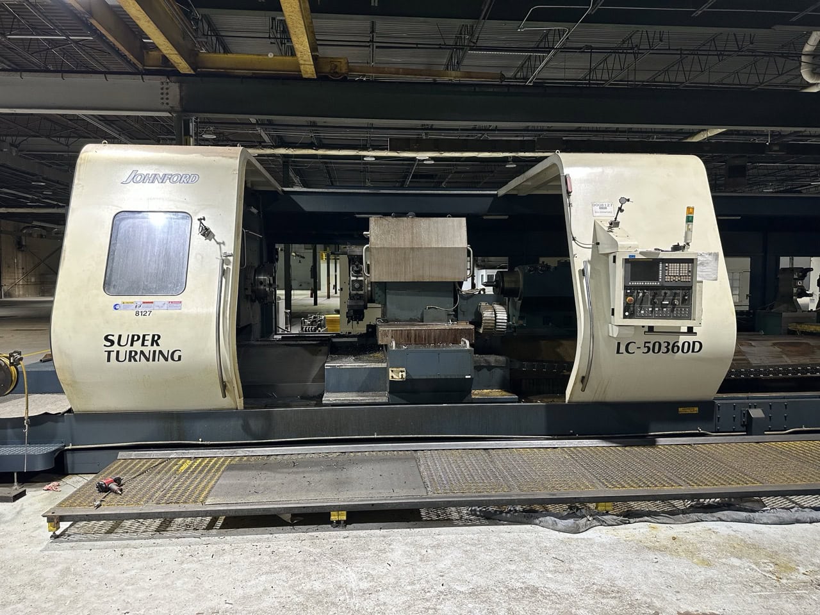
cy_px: 308
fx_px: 569
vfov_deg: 56.8
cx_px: 410
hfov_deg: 71.6
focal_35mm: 24
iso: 200
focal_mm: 6.9
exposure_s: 1/60
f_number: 1.8
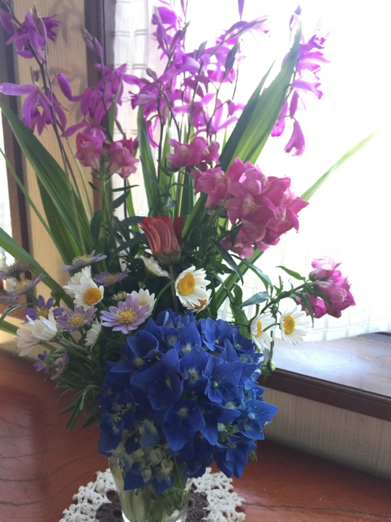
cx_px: 196
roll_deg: -0.7
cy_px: 261
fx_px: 437
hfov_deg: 48.2
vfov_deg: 61.7
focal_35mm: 29
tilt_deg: -16.1
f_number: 2.2
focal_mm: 4.15
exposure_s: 1/30
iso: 50
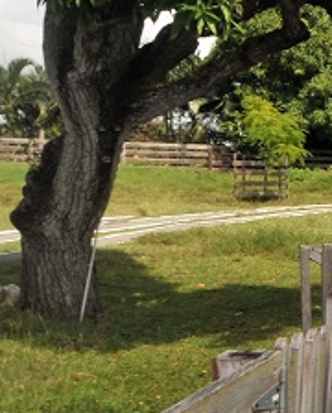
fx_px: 943
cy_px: 170
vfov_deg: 24.7
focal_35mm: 77
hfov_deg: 14.3
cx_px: 775
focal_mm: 12
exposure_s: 1/250
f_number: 11
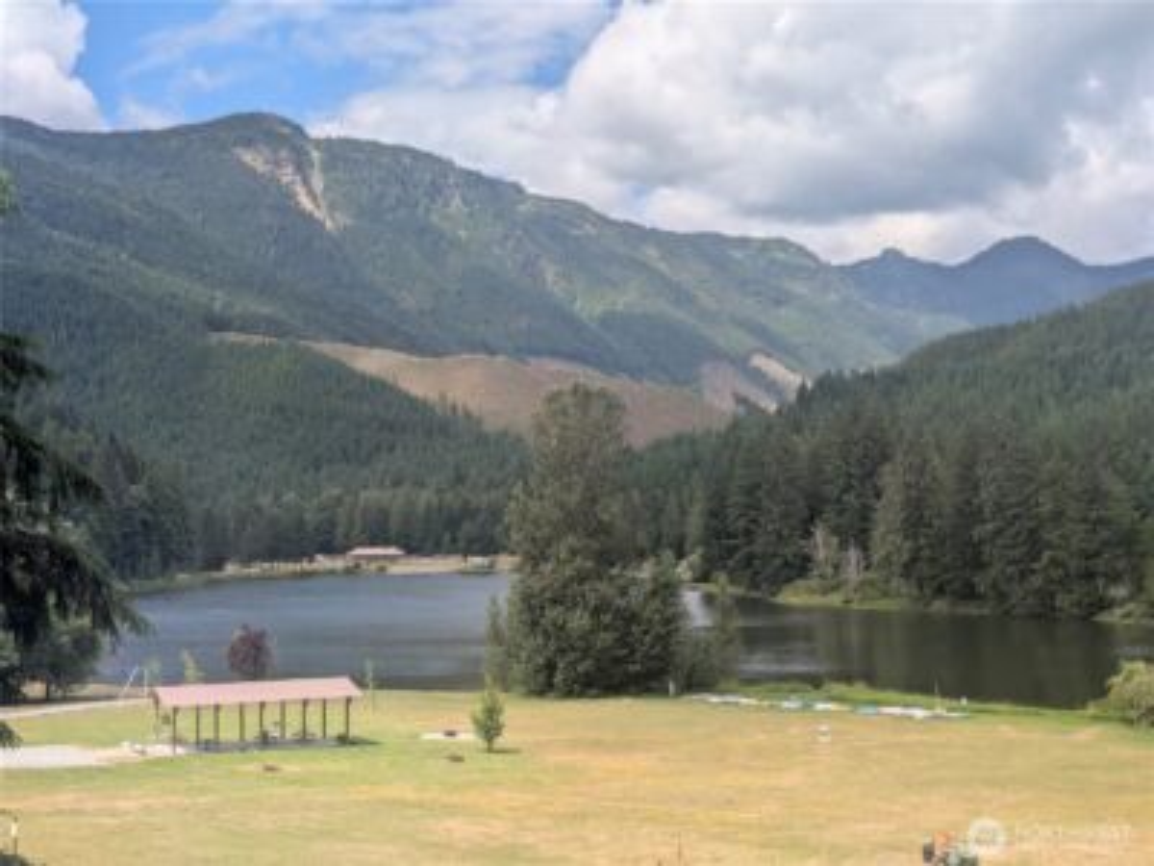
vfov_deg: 28.6
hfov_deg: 37.5
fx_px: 1700
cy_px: 433
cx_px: 577
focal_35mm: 51
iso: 51
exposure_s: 1/2012
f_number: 1.89
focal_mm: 5.43
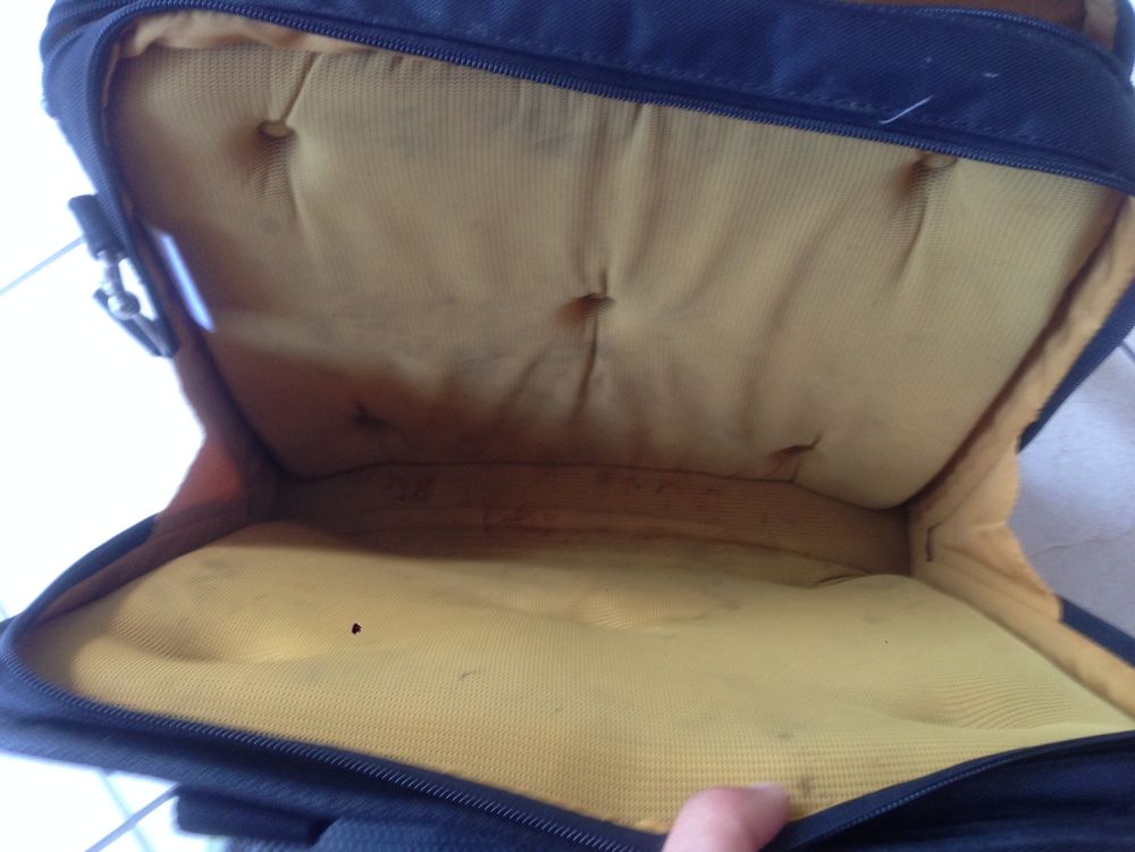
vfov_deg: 42.9
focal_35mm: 33
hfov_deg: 55.4
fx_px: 1082
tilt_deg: -75.6
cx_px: 568
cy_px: 426
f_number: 2.4
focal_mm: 4.12
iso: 125
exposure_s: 1/20
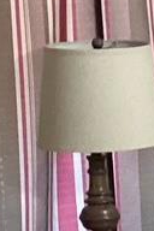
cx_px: 565
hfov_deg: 4.7
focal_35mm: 274
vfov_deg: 7.5
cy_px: 217
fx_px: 1758
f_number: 2.4
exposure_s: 1/30
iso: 400
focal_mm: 3.3
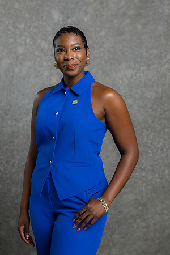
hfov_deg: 16.1
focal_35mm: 85
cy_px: 128
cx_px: 85
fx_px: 602
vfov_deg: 23.9
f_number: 5
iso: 125
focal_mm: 85
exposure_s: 1/200
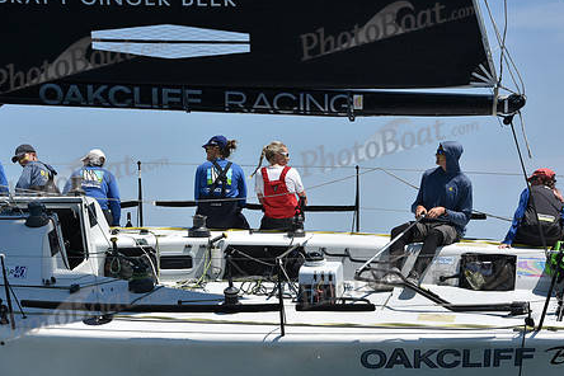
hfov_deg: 16.5
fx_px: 1943
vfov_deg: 11.1
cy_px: 228
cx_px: 235
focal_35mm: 124
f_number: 9
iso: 250
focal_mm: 95
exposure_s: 1/1000
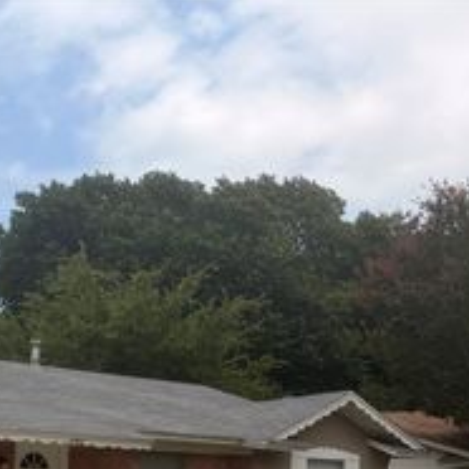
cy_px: 468
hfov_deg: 27.7
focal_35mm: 57
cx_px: -35
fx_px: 874
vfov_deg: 28.2
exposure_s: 1/5319
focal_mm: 6.76
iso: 80
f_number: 1.78
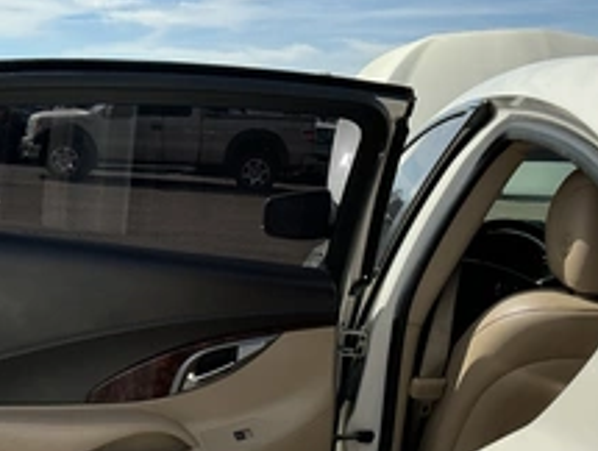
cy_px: 348
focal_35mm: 52
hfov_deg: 36.5
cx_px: 217
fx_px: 900
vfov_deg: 27.7
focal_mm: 3
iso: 25
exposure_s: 1/2141
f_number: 1.8
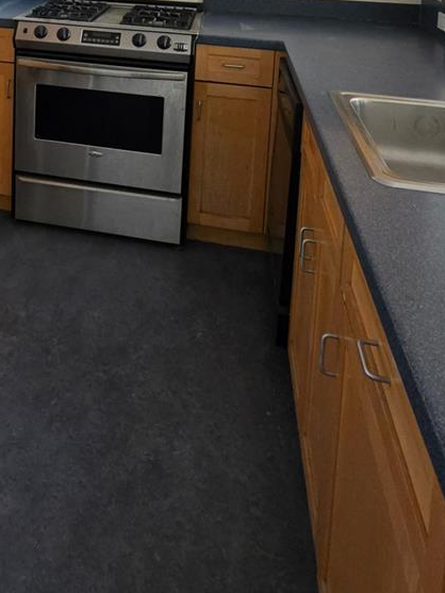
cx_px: 53
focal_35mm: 35
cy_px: -22
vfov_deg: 43.6
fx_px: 600
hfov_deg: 38.2
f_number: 1.9
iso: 400
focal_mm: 2.2
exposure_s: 1/60
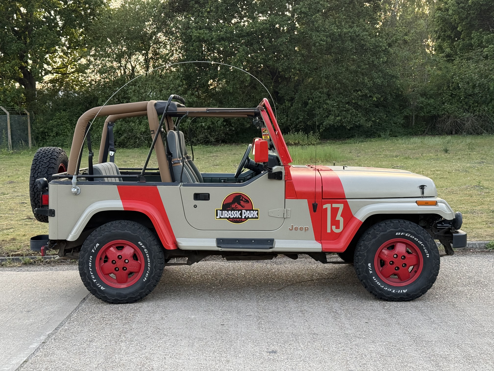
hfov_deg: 39.7
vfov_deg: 30.3
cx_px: 247
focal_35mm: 48
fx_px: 685
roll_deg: +1.1
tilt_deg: -6.4
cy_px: 186
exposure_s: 1/242
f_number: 1.78
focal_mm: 6.76
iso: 100
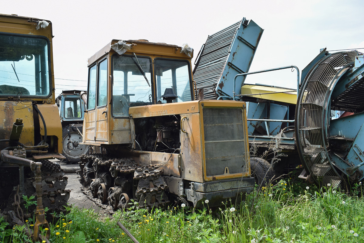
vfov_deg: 43.6
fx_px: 303
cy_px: 122
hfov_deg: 61.9
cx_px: 182
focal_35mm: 30
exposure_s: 1/250
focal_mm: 20
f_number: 8
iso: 200
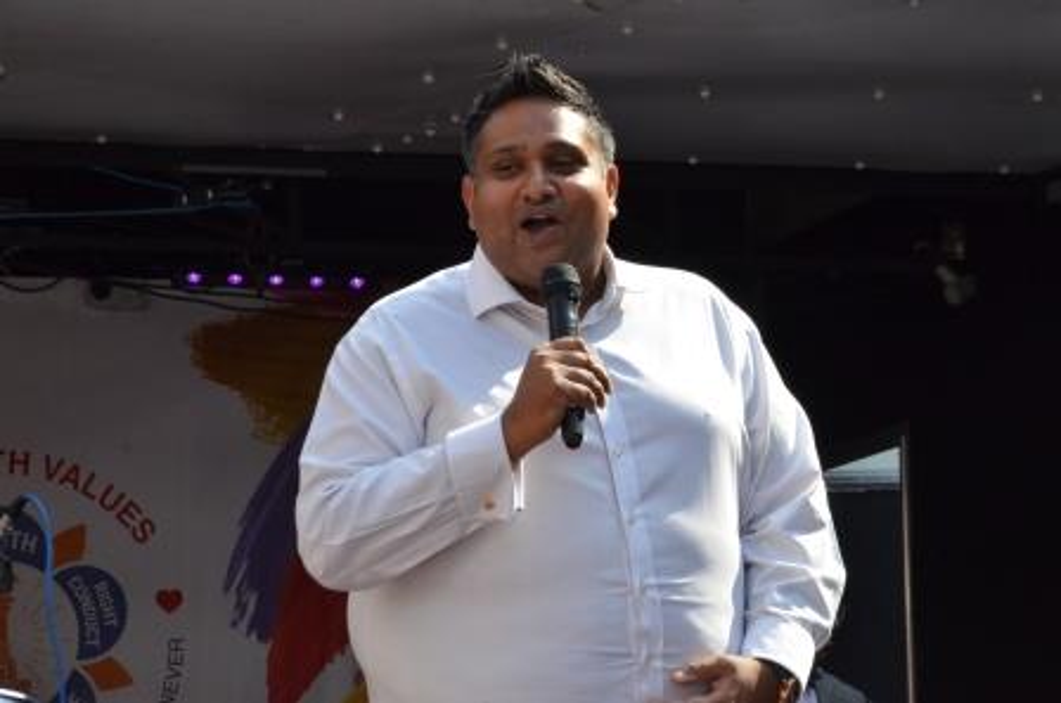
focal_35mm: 158
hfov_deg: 13.1
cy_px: 352
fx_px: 4634
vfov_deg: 8.7
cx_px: 530
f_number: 14
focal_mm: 105
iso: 1600
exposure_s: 1/800
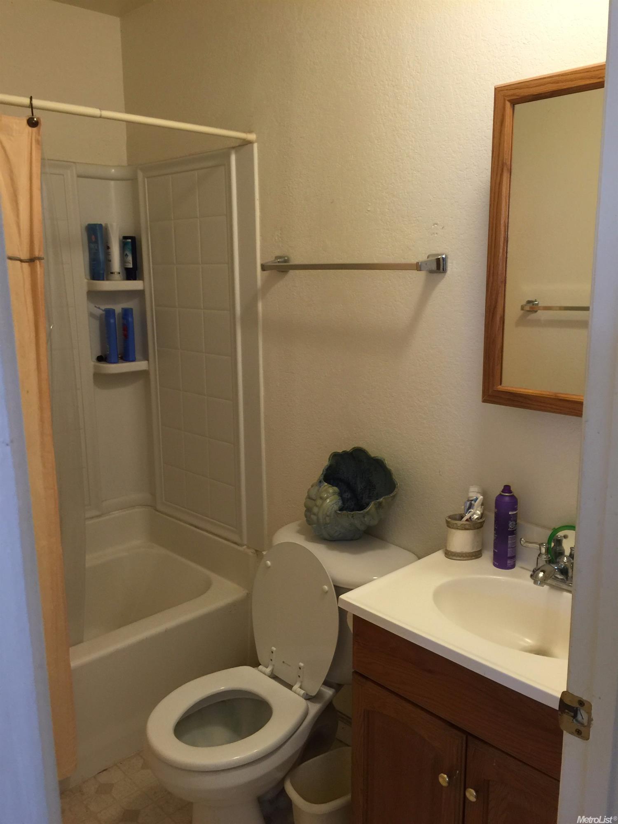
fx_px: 690
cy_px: 412
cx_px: 309
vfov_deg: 61.7
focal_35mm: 29
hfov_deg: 48.2
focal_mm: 4.15
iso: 40
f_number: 2.2
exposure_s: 1/15
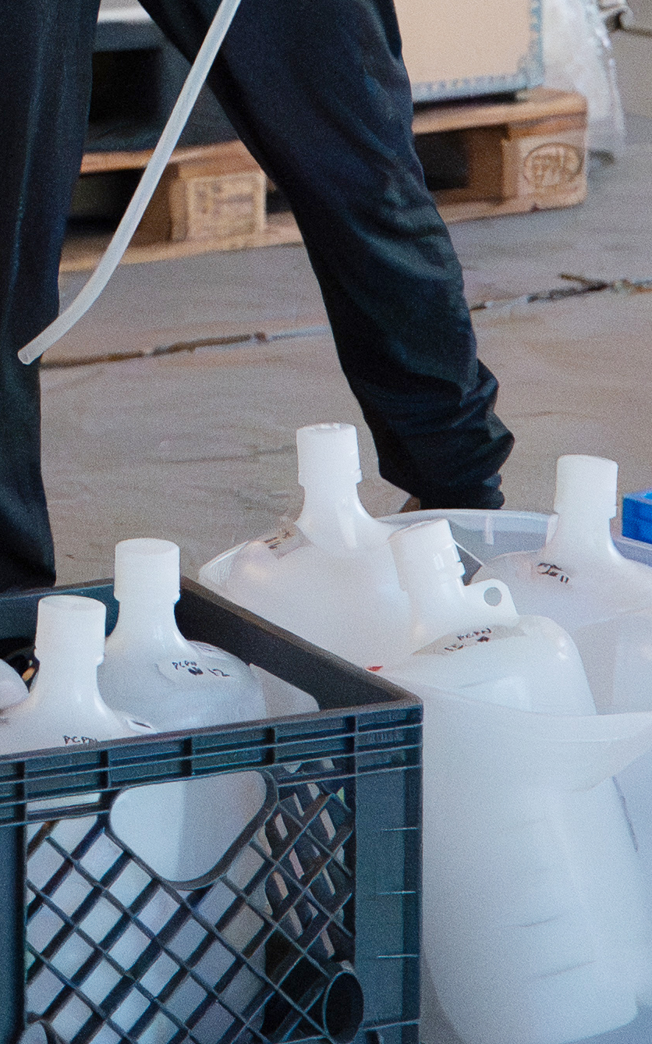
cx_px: -366
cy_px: -301
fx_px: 4152
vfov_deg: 13.8
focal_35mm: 146
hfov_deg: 8.7
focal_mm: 28
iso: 12800
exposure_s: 1/5000
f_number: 2.8
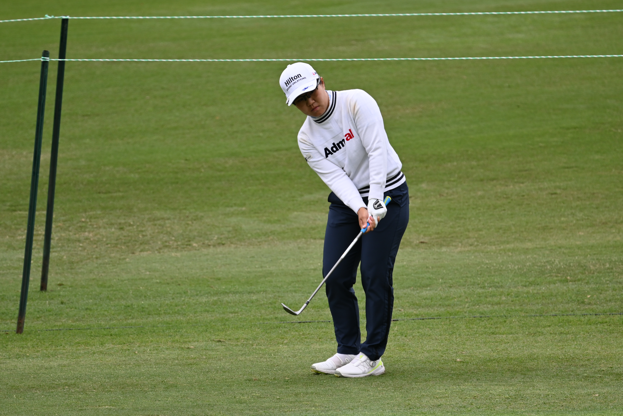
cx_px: 312
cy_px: 208
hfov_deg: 3.4
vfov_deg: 2.3
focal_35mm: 600
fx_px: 10383
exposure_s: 1/640
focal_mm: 400
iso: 220
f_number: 5.6
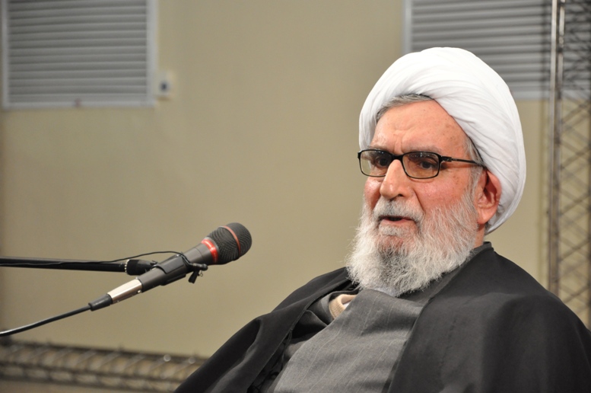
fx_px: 2582
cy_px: 196
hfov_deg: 13.1
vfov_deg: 8.7
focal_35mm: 158
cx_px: 296
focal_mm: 105
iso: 1250
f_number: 5.6
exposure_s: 1/50
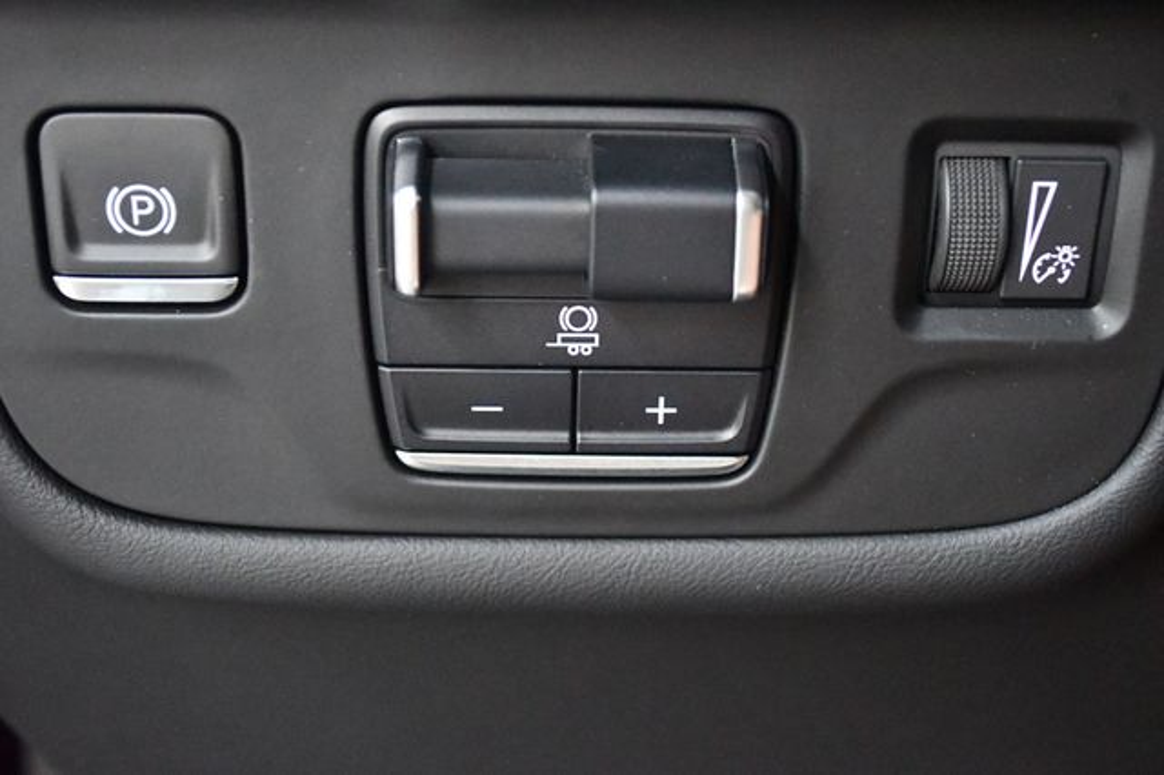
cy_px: 388
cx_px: 582
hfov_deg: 36.9
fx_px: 1745
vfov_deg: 25.0
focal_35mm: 54
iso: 12800
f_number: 5
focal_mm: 36
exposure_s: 1/40
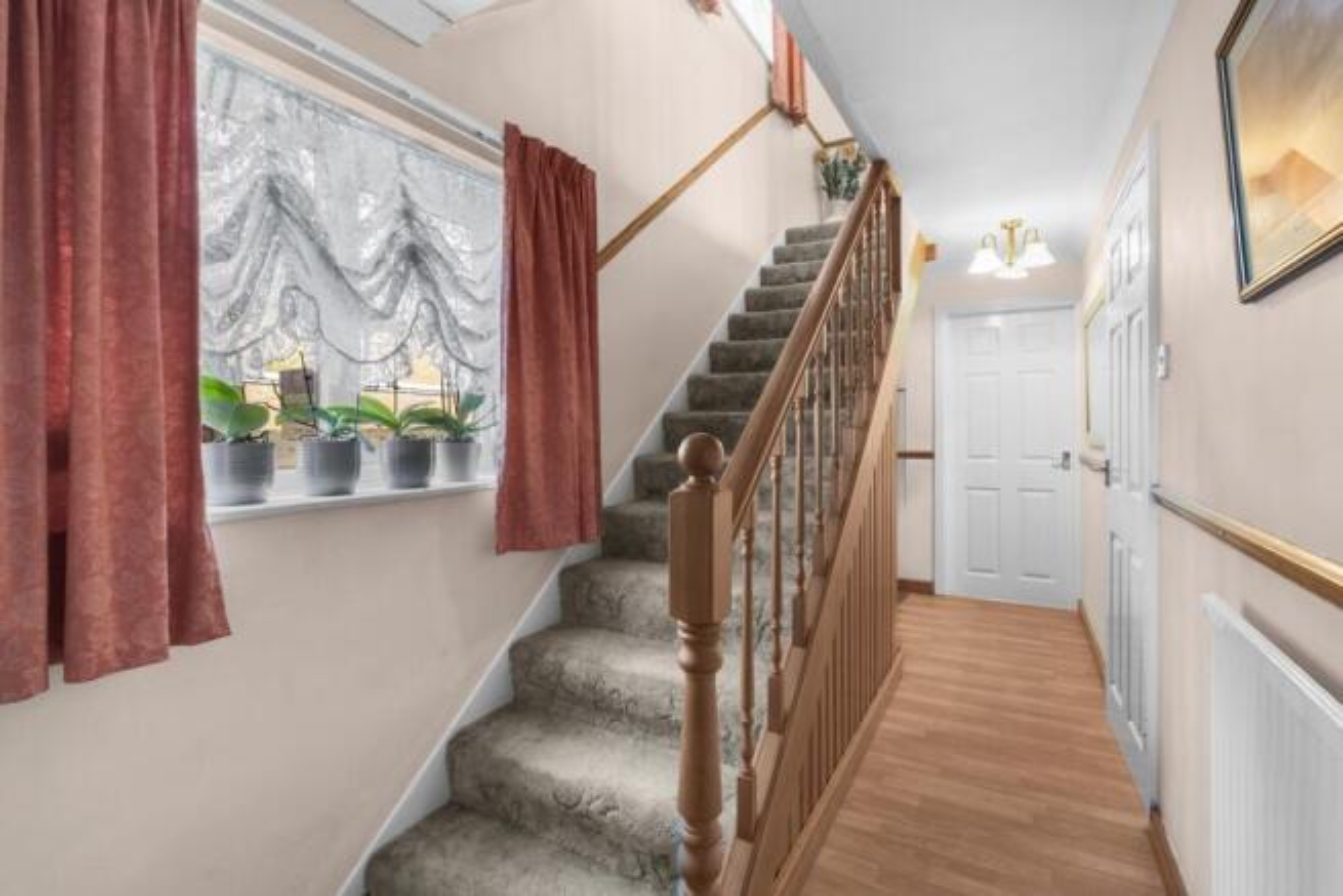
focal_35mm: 16
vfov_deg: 73.8
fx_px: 597
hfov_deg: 96.7
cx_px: 672
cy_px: 448
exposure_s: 1.6
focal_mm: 16
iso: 320
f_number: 8
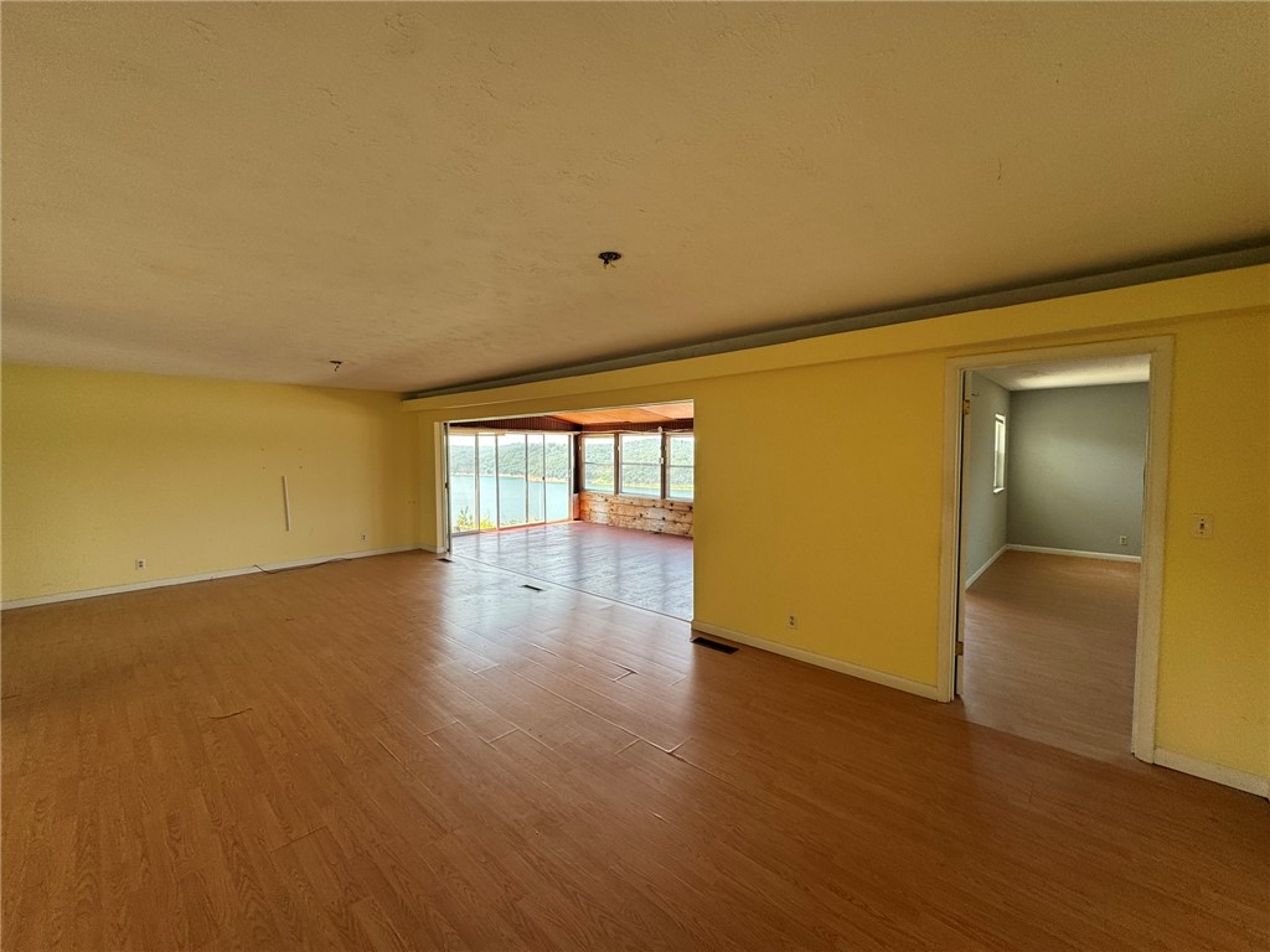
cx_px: 635
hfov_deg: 102.1
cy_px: 476
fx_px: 514
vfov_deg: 85.7
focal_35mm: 14
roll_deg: +0.0
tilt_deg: -2.8
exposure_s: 1/99
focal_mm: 2.22
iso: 50
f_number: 2.2
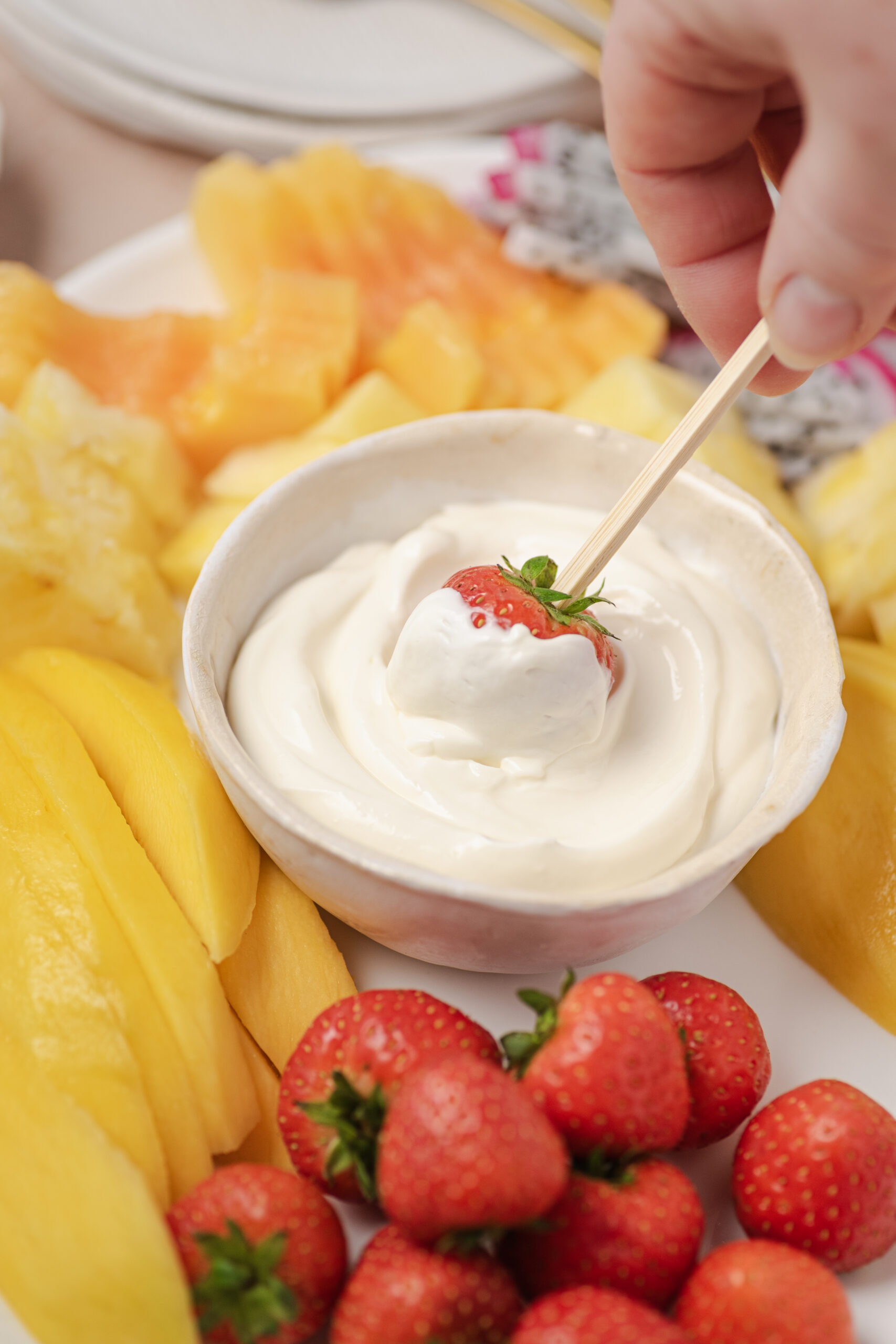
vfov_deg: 20.4
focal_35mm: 100
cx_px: 448
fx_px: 3733
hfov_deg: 13.7
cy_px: 672
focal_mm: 100
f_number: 4.5
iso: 320
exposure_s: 1/100
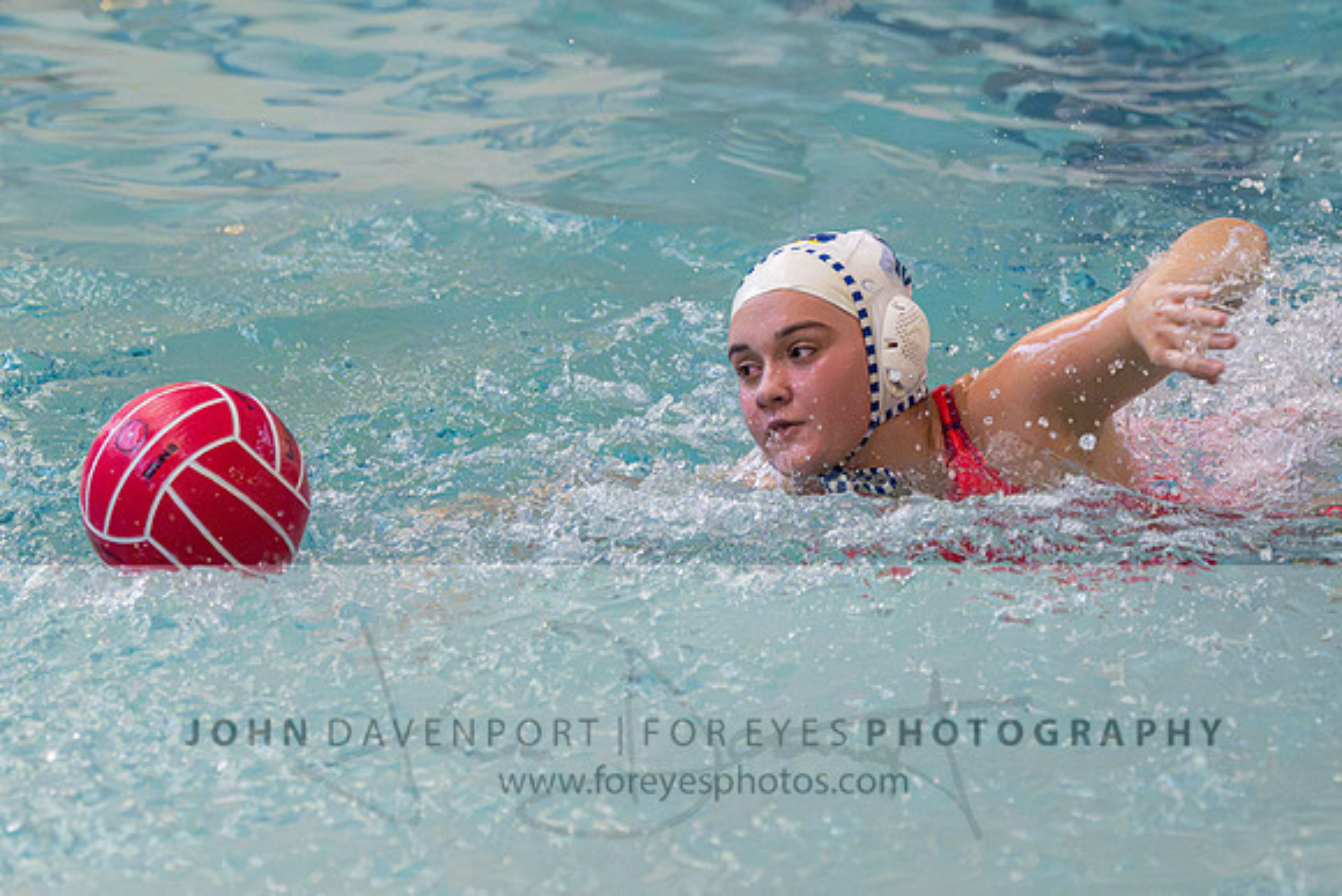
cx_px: 900
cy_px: 161
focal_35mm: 230
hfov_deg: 9.0
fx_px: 8562
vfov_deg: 6.0
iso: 20000
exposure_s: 1/1000
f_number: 4
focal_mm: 140
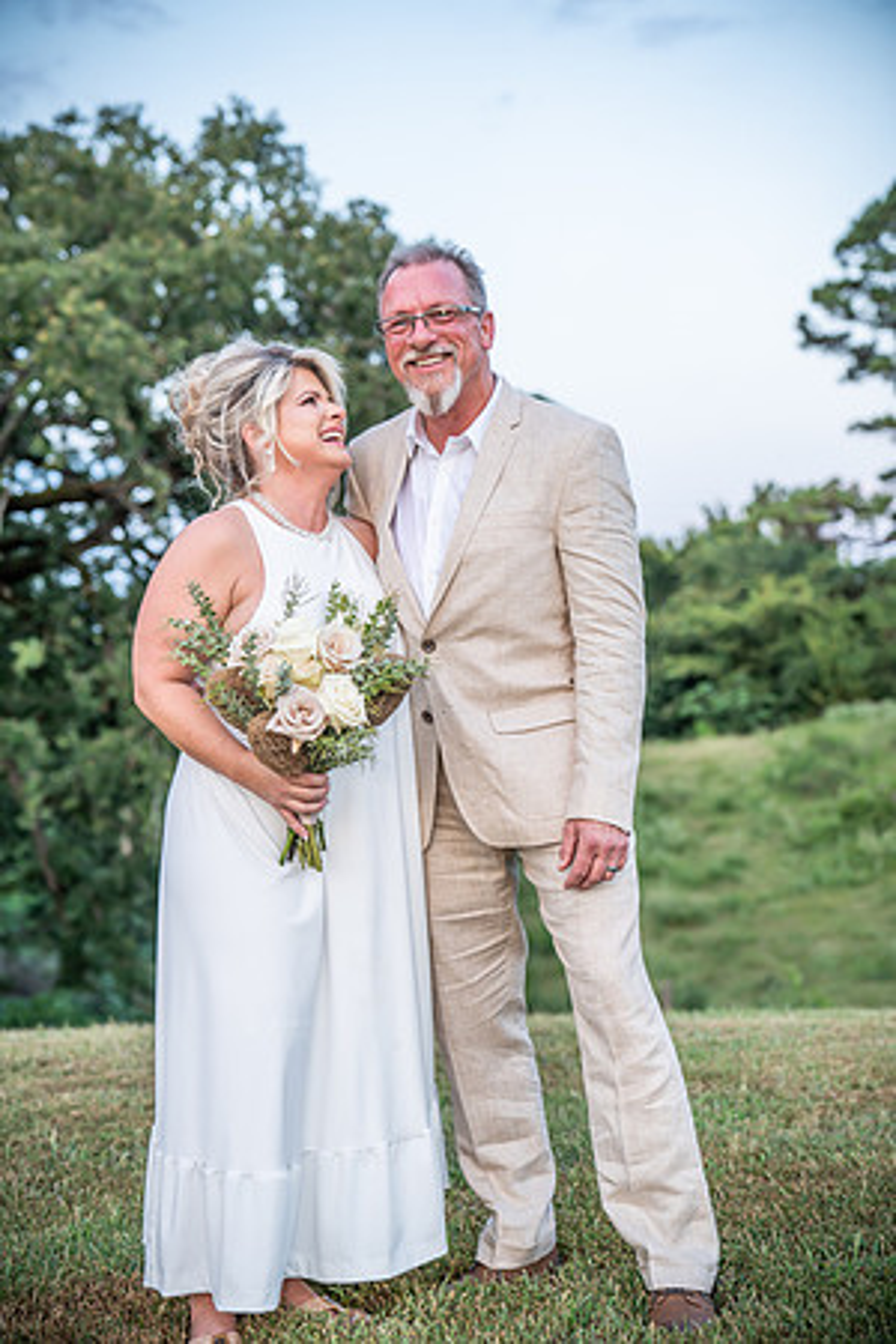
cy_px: 672
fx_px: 1941
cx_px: 448
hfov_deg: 26.0
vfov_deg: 38.2
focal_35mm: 52
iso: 400
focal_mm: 52
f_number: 2.8
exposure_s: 1/125
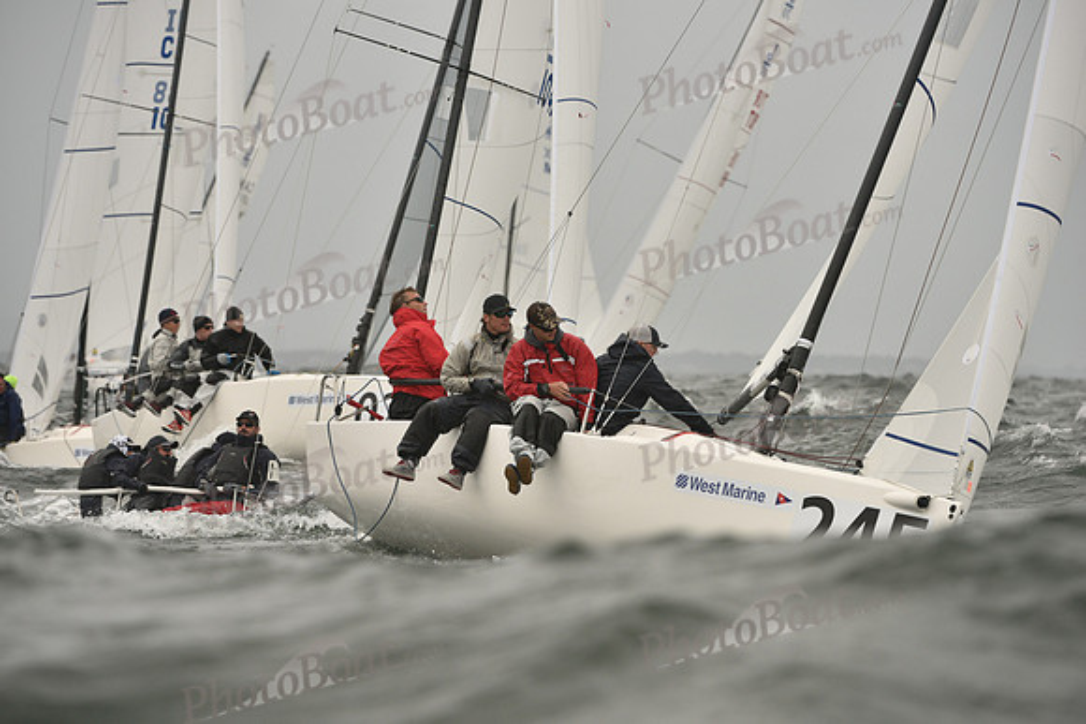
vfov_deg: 4.6
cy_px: 362
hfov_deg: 6.9
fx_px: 9052
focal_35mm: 300
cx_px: 543
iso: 400
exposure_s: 1/1250
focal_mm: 300
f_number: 7.1
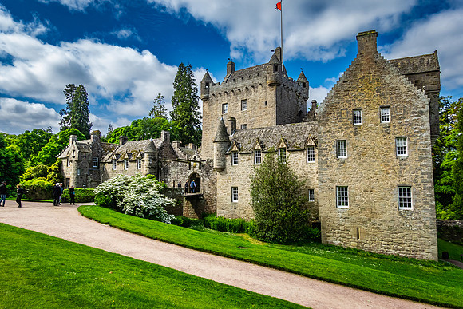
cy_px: 154
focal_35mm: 24
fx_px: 314
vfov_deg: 52.4
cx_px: 232
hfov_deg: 72.9
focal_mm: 9
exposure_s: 1/640
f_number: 6.3
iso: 250
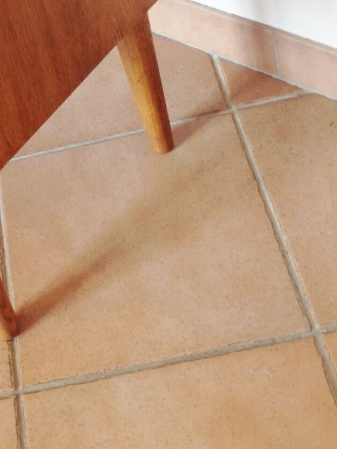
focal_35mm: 84
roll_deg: +22.3
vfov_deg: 21.7
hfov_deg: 16.9
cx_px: -60
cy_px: -78
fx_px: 1090
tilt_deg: -32.7
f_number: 2.4
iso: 50
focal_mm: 4.28
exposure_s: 1/15
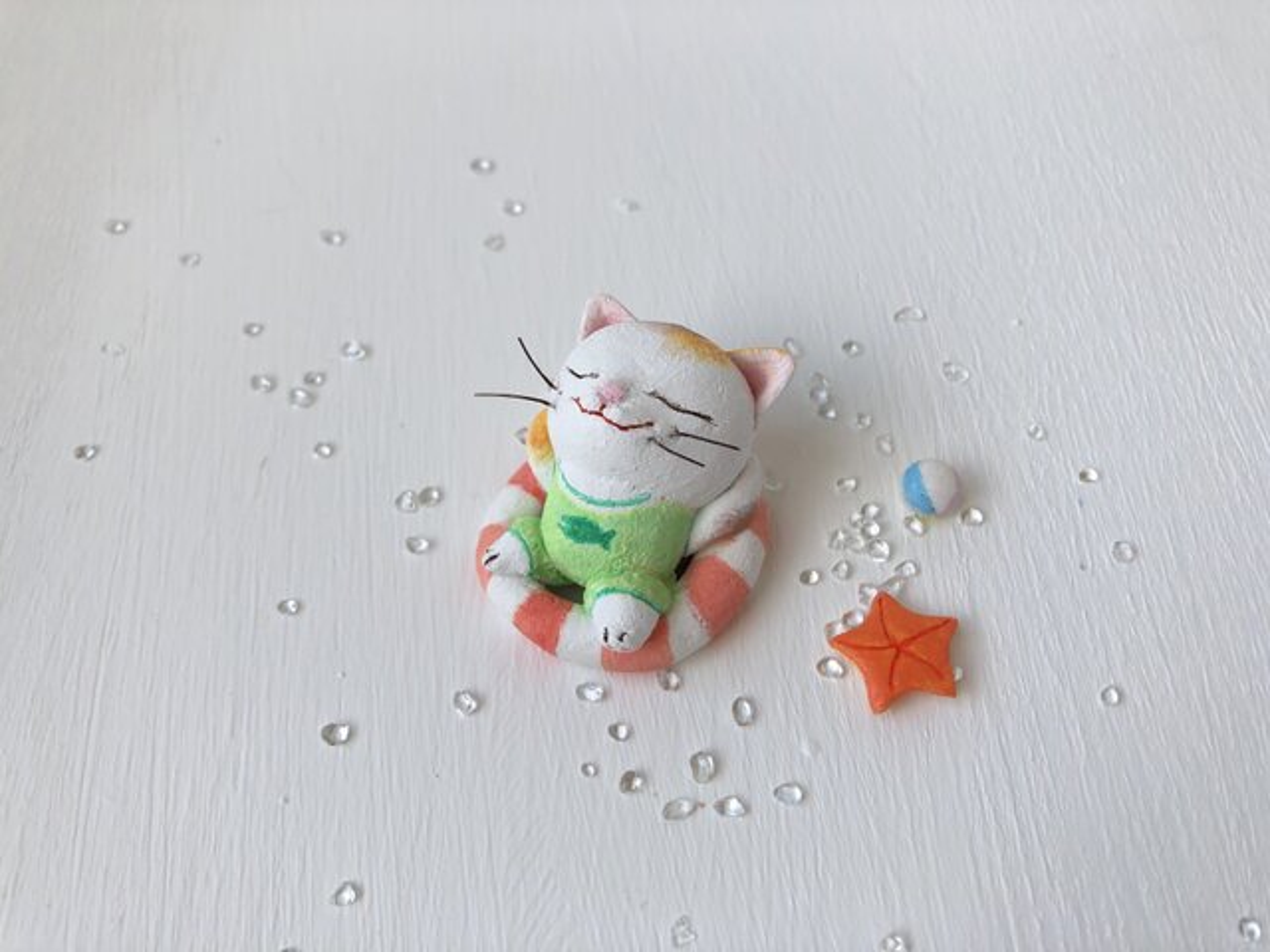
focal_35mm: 28
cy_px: 476
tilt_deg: -60.9
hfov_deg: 63.4
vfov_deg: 49.7
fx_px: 1027
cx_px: 635
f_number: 1.8
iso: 25
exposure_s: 1/120
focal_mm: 3.99
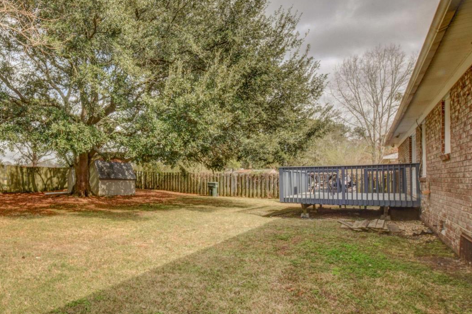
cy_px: 182
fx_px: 288
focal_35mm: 22
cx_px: 150
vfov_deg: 56.9
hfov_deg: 75.6
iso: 400
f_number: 22
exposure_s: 1/15
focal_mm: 10
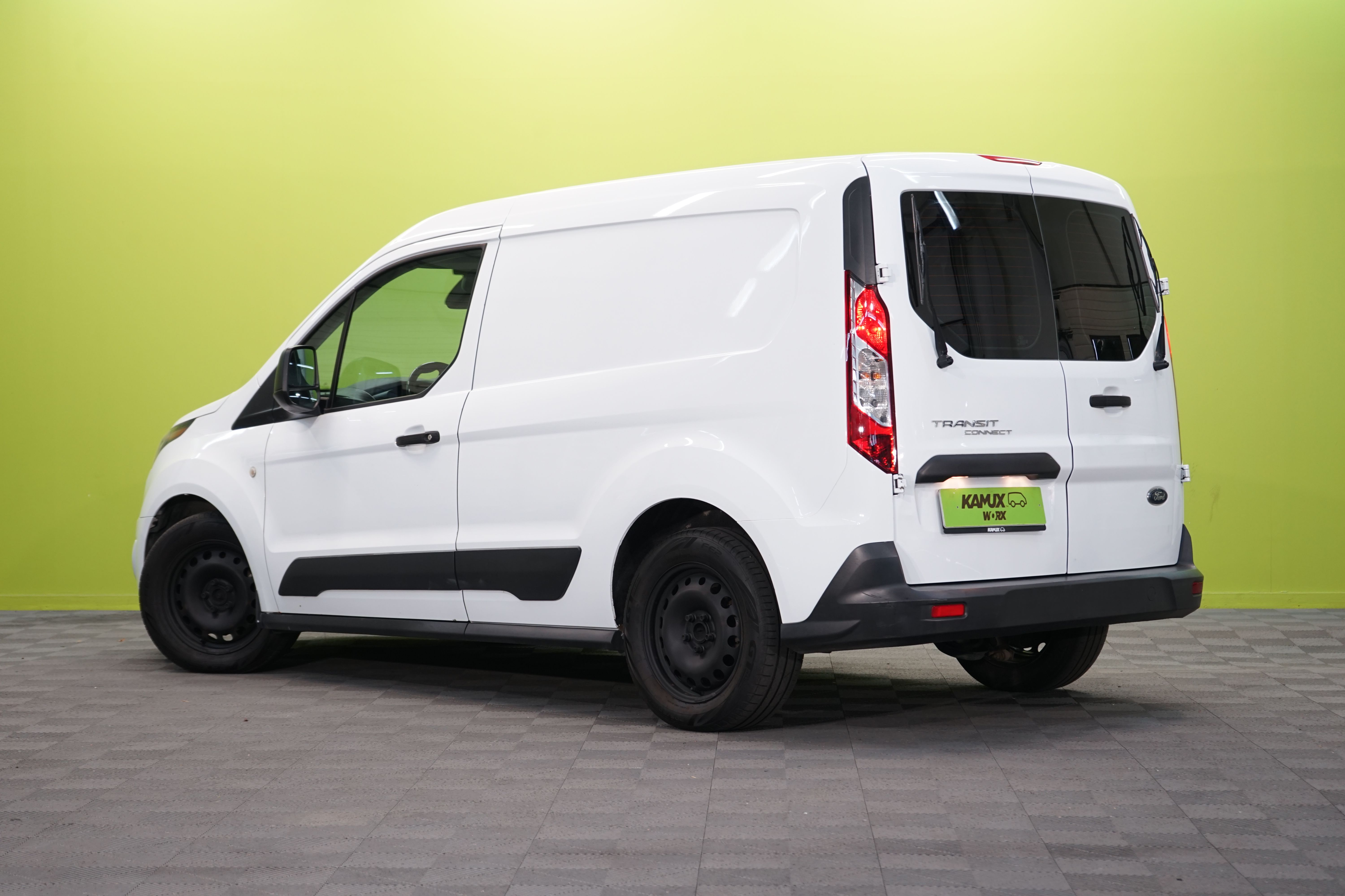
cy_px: 448
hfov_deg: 28.8
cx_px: 672
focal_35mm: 70
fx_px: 2615
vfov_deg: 19.5
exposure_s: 1/30
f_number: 5.6
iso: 500
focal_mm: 70
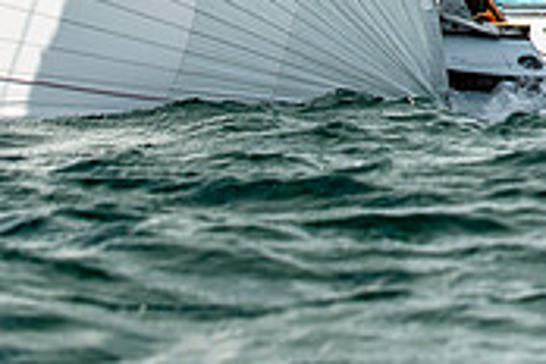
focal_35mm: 267
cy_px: -185
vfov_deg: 5.1
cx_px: 697
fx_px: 4049
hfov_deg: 7.6
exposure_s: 1/3200
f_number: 5
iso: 320
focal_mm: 80
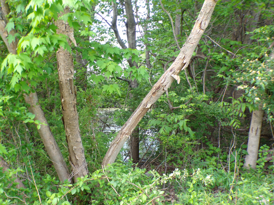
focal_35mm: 32
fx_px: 253
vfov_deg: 44.2
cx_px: 137
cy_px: 102
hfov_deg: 56.8
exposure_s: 1/42
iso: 100
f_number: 3.2
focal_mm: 5.8
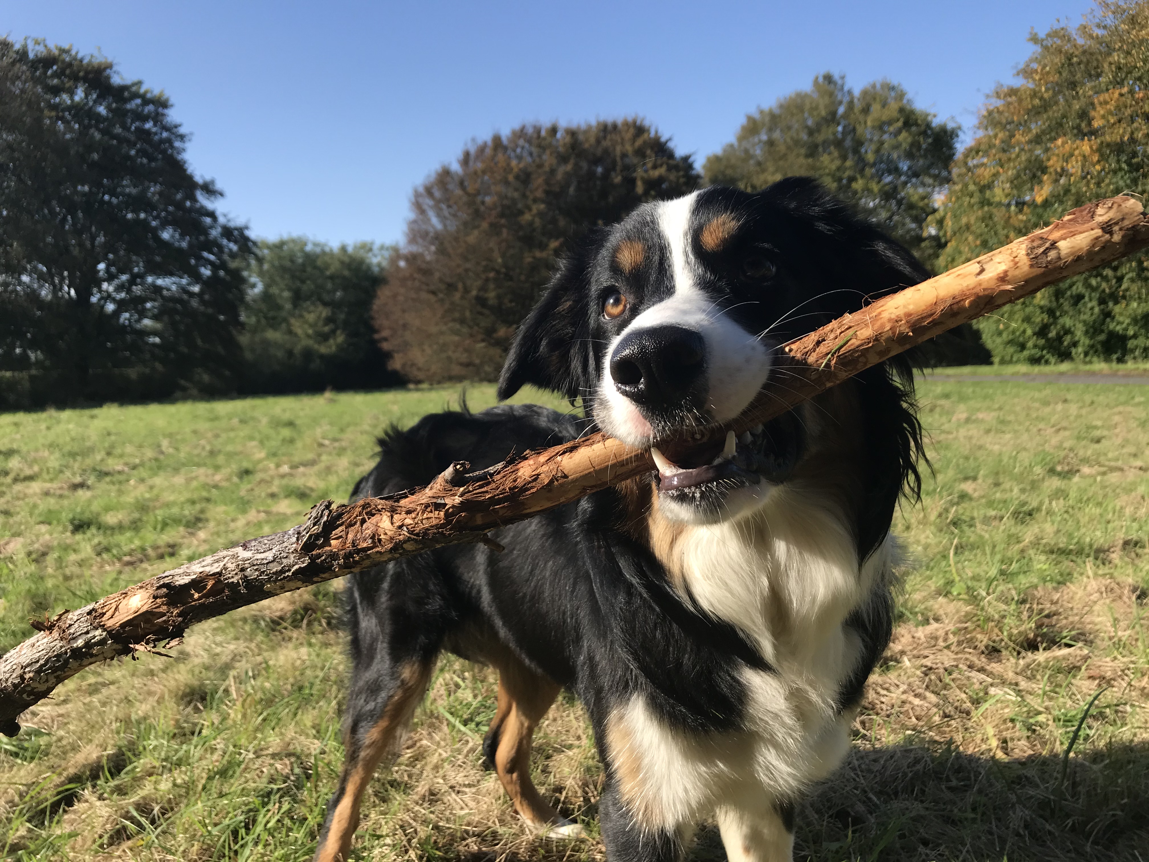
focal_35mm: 28
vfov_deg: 49.7
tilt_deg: -7.9
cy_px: 431
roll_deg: +3.8
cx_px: 574
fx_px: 929
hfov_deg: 63.4
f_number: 1.8
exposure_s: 1/1389
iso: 20
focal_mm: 3.99
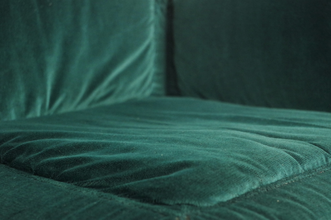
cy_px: 110
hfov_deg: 46.4
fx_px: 386
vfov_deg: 31.9
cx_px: 166
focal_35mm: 42
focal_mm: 28.13
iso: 3200
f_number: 4
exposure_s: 1/60
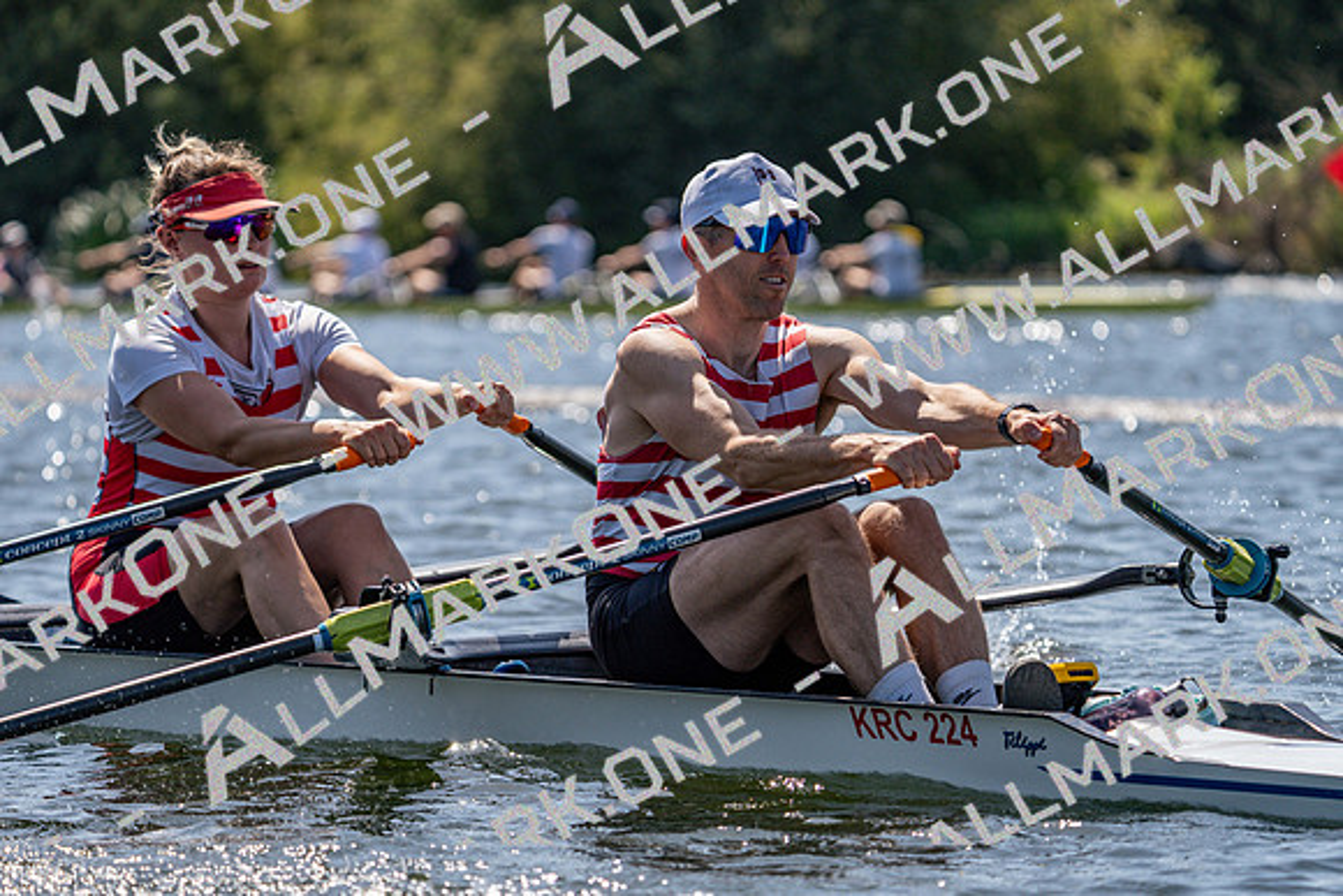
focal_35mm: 234
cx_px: 672
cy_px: 448
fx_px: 8731
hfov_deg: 8.8
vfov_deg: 5.9
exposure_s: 1/2000
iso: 250
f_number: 5.6
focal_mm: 234
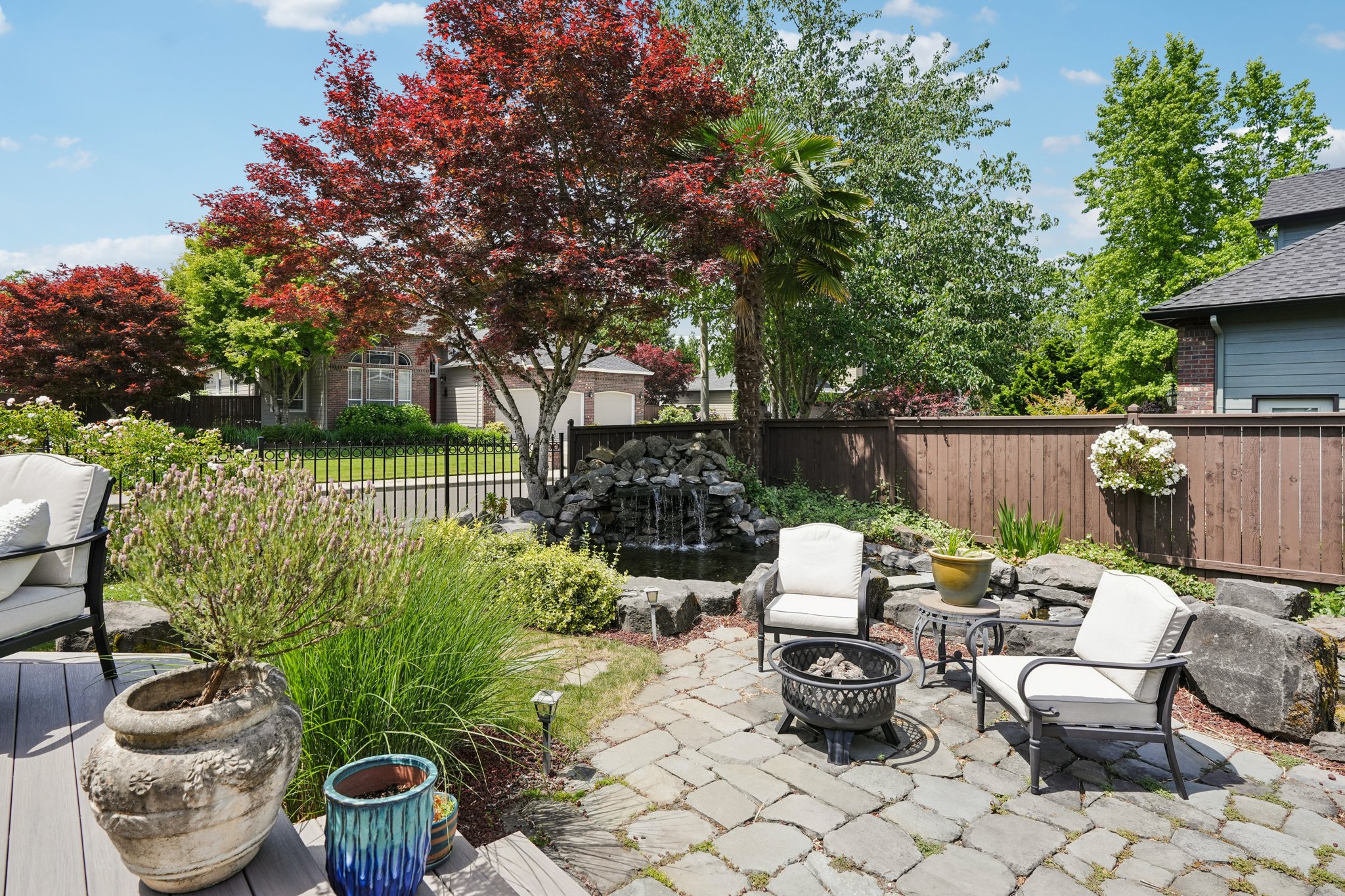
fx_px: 710
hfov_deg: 86.9
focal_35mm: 19
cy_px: 448
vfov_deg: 64.5
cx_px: 672
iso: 400
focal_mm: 19
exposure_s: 1/400
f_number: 8
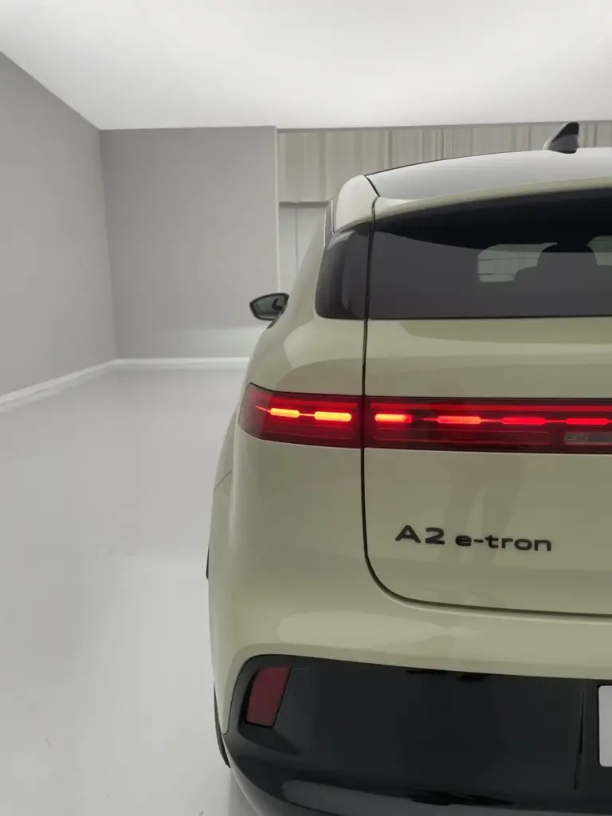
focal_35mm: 26
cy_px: 408
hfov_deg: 53.1
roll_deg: +2.4
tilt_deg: -10.3
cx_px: 306
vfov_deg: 67.3
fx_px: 613
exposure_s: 1/101
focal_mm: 4.2
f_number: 1.6
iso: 32
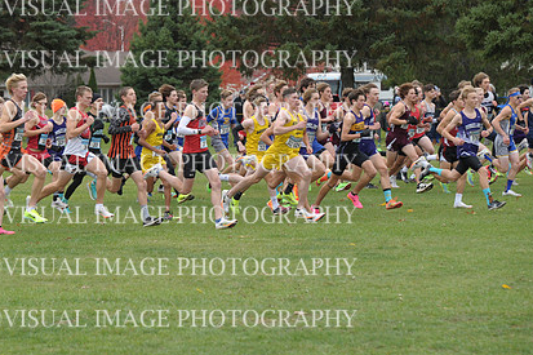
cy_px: 137
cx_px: 170
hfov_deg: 8.9
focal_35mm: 232
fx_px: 3433
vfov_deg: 5.9
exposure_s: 1/800
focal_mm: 165
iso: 1000
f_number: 6.3
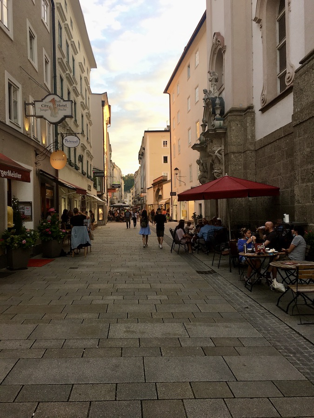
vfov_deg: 61.7
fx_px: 351
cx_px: 157
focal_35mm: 29
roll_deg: +1.7
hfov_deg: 48.2
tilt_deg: +0.4
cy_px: 209
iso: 40
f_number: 2.2
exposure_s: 1/100
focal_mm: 4.15
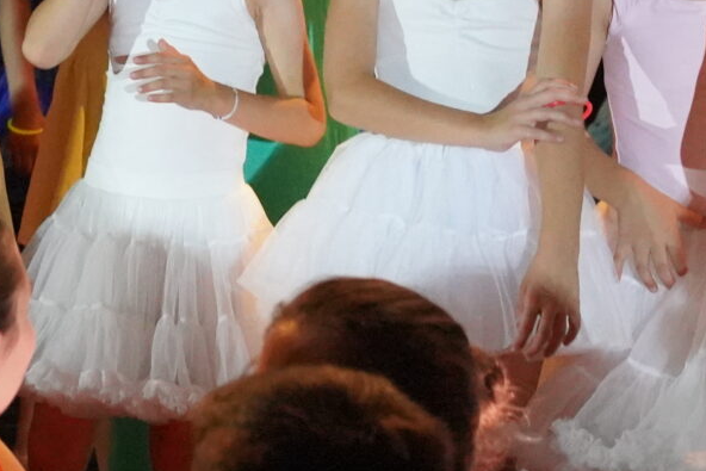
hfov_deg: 9.6
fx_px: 3980
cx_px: -570
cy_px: -188
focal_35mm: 203
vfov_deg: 6.7
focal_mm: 46.9
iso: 12800
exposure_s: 1/160
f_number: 3.5
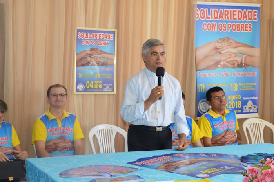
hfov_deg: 32.4
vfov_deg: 22.0
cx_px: 105
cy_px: 108
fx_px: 470
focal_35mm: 62
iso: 400
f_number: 4.5
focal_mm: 27
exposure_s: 1/80
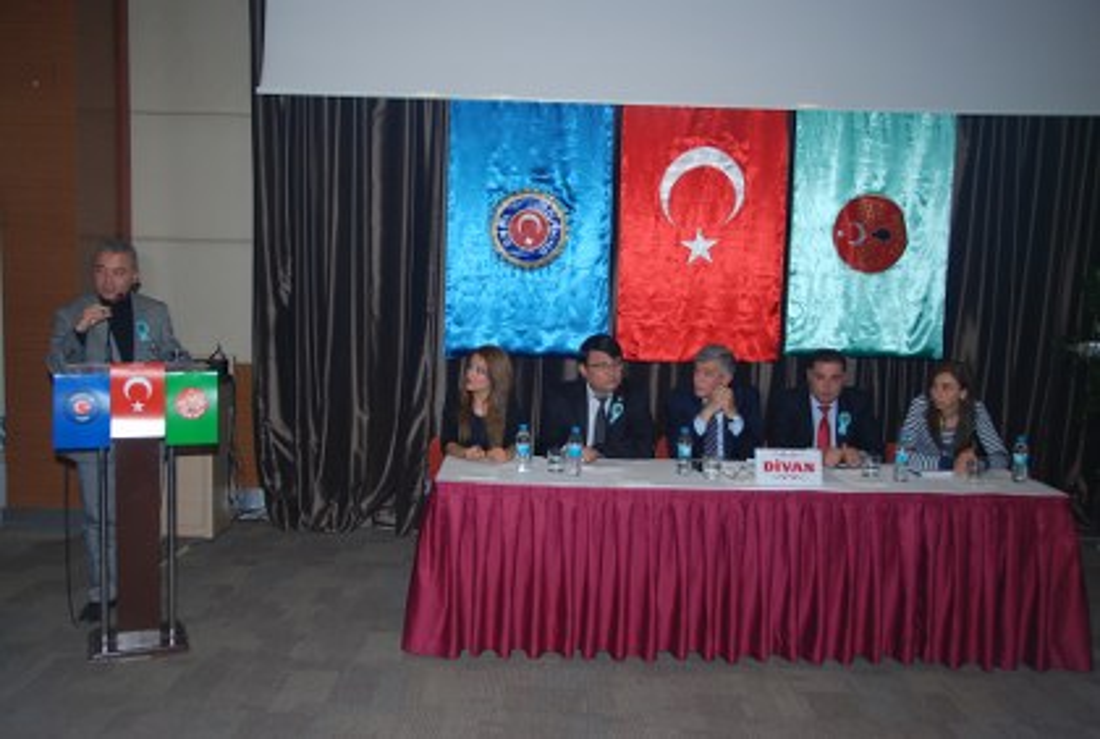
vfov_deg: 40.2
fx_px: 1010
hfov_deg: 57.1
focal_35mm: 33
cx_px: 550
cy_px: 370
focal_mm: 22
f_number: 4
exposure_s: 1/60
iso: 200
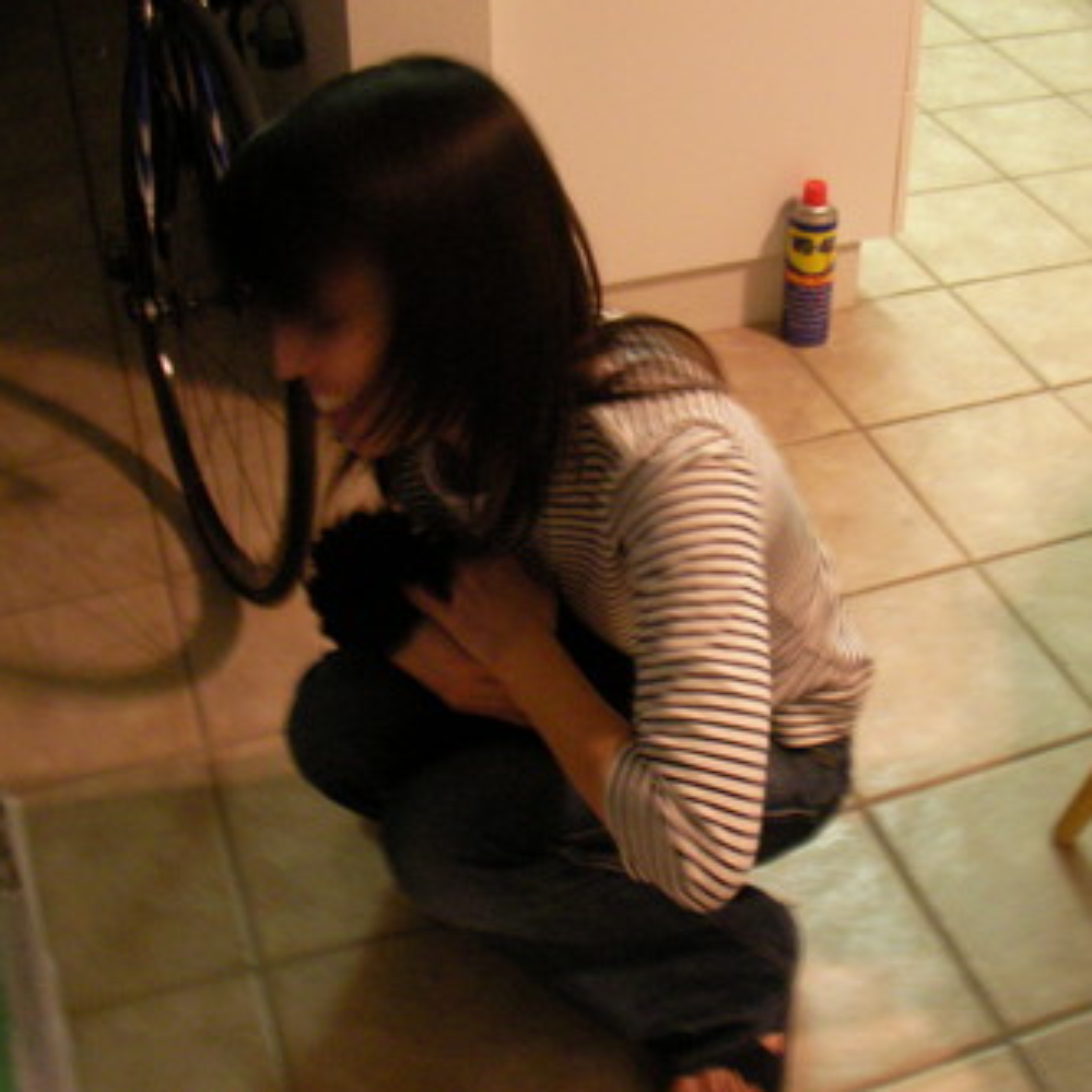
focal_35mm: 49
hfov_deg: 34.7
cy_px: 541
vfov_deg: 34.7
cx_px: 577
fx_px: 1749
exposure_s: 1/7.7
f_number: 3.5
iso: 400
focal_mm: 6.3
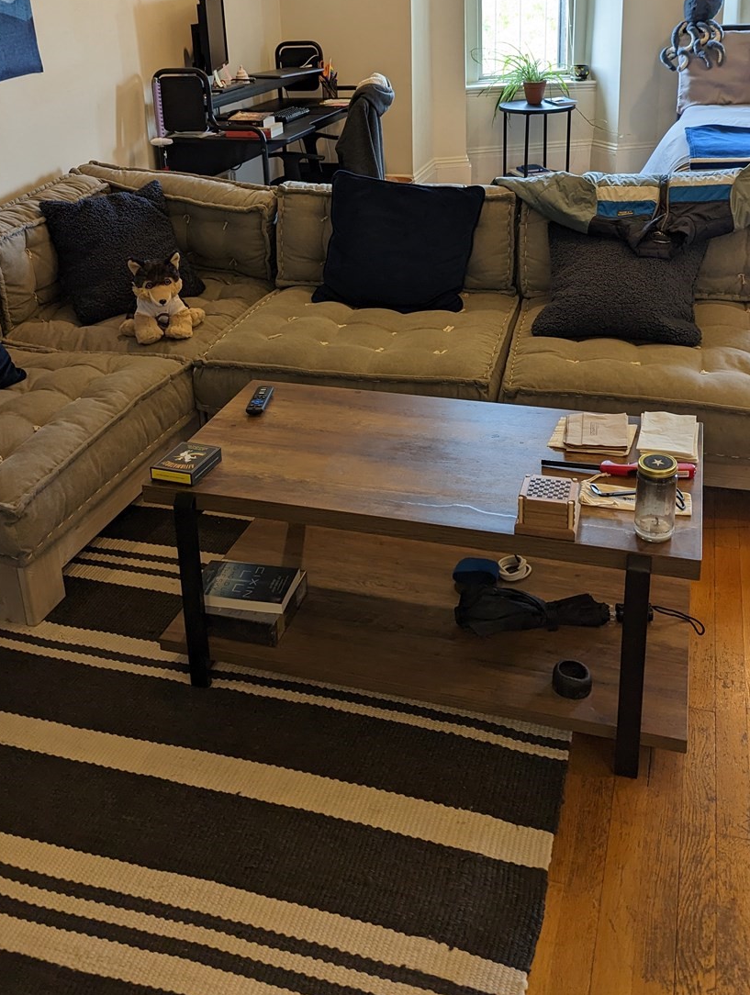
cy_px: 309
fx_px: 979
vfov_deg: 52.5
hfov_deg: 41.9
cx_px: 341
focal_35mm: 34
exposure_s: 1/120
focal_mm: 6.81
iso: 120
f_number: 1.85
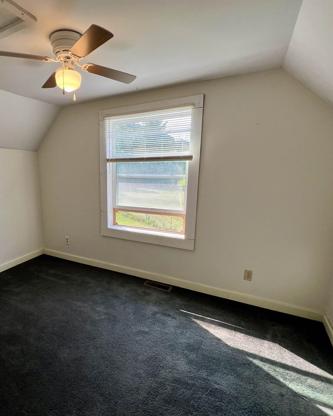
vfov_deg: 86.3
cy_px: 216
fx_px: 222
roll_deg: +0.4
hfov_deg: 71.1
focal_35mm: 18
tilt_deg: -11.6
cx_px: 104
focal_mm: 1.57
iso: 32
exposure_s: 1/99
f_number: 1.8
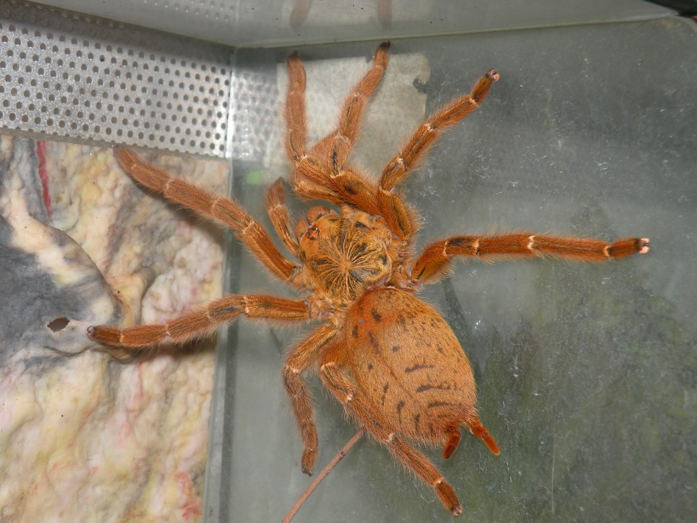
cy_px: 262
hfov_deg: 29.0
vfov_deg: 21.9
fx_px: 1349
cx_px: 348
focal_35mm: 67
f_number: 3.5
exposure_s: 1/60
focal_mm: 11.9
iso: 64
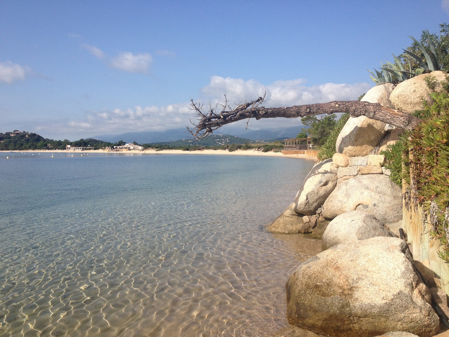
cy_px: 168
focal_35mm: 35
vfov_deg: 40.7
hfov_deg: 52.6
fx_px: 454
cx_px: 224
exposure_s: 1/2045
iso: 64
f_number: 2.4
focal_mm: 4.28
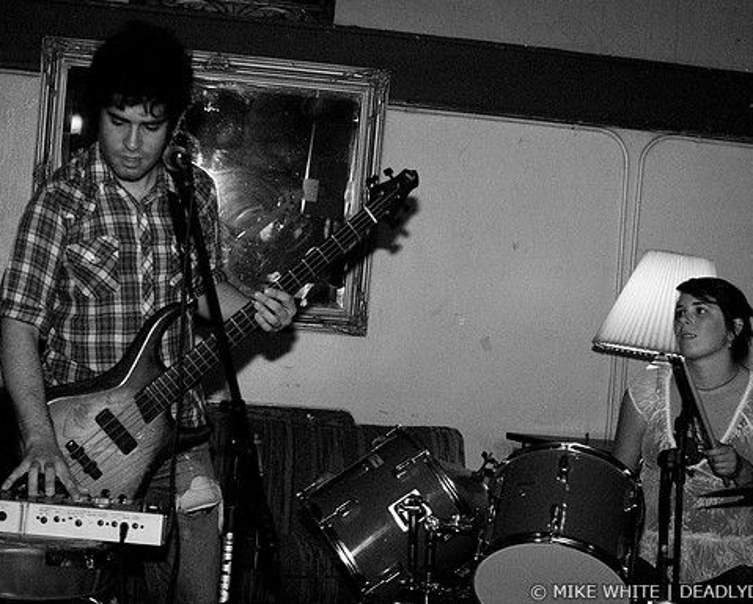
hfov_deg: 31.6
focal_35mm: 60
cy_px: 302
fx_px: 1329
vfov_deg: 25.6
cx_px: 424
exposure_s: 1/40
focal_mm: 35
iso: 800
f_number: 2.8
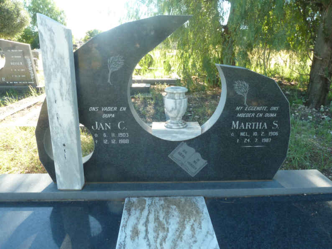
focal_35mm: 25
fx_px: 240
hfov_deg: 69.4
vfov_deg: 54.9
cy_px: 124
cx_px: 166
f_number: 6.3
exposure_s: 1/30
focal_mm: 4.1
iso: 125
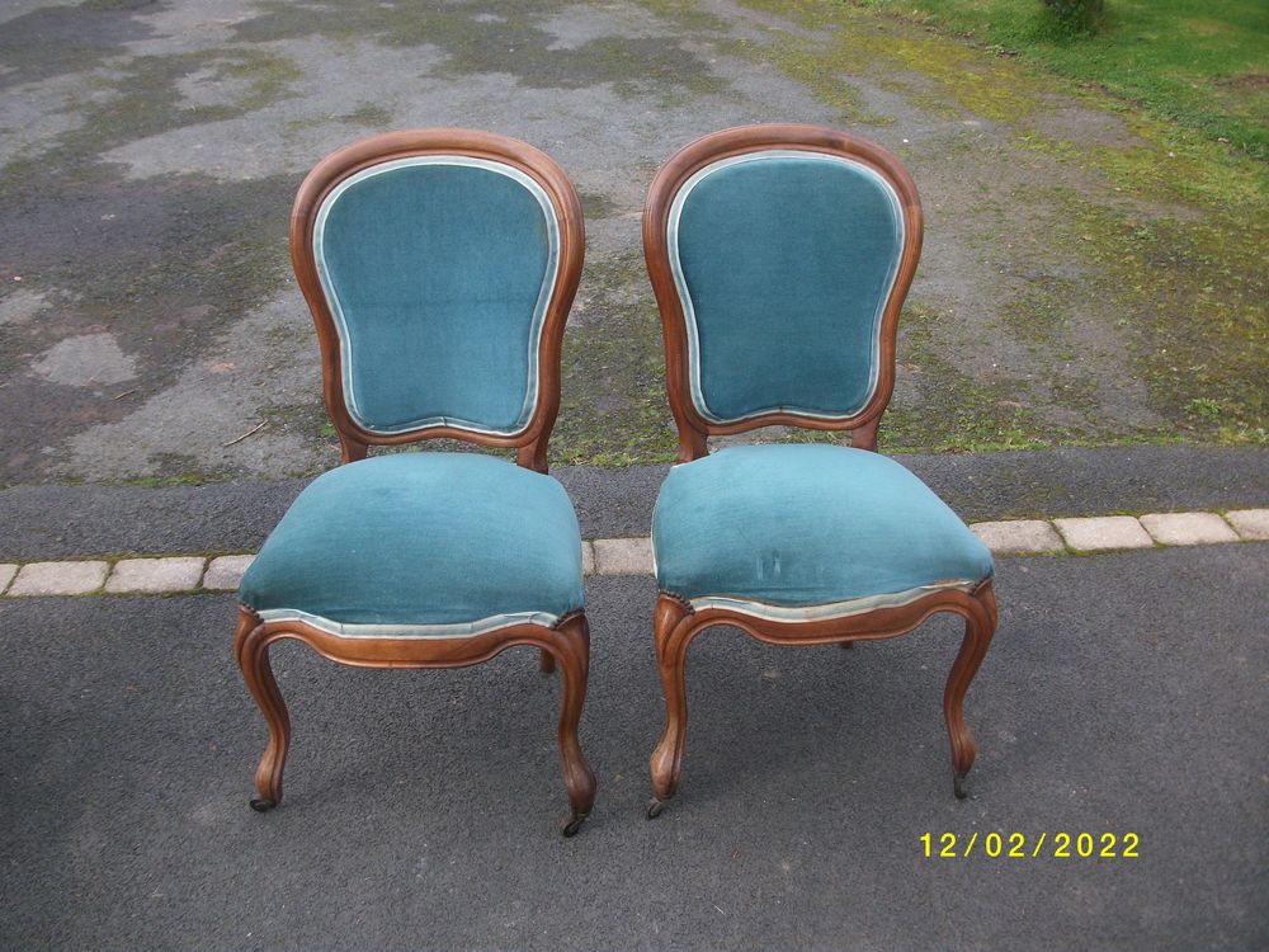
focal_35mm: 31
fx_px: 1136
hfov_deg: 58.4
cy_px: 476
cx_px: 634
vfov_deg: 45.4
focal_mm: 5.7
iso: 80
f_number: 2.9
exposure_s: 1/308
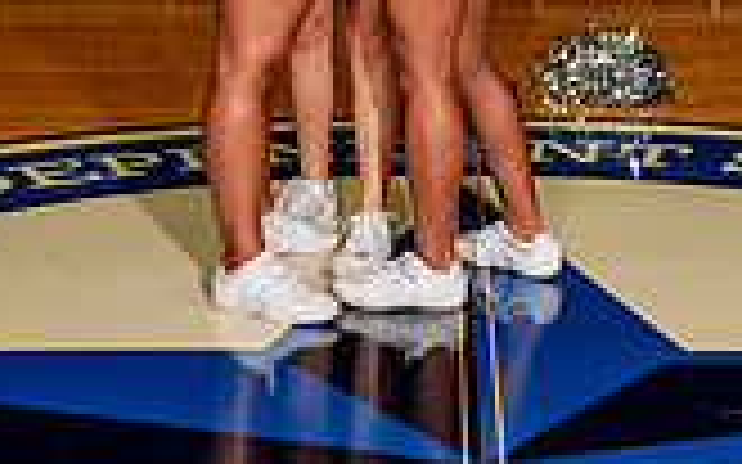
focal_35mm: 97
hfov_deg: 21.4
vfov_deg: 11.7
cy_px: -536
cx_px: 432
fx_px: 1961
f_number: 7.1
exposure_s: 1/320
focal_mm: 35
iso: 800
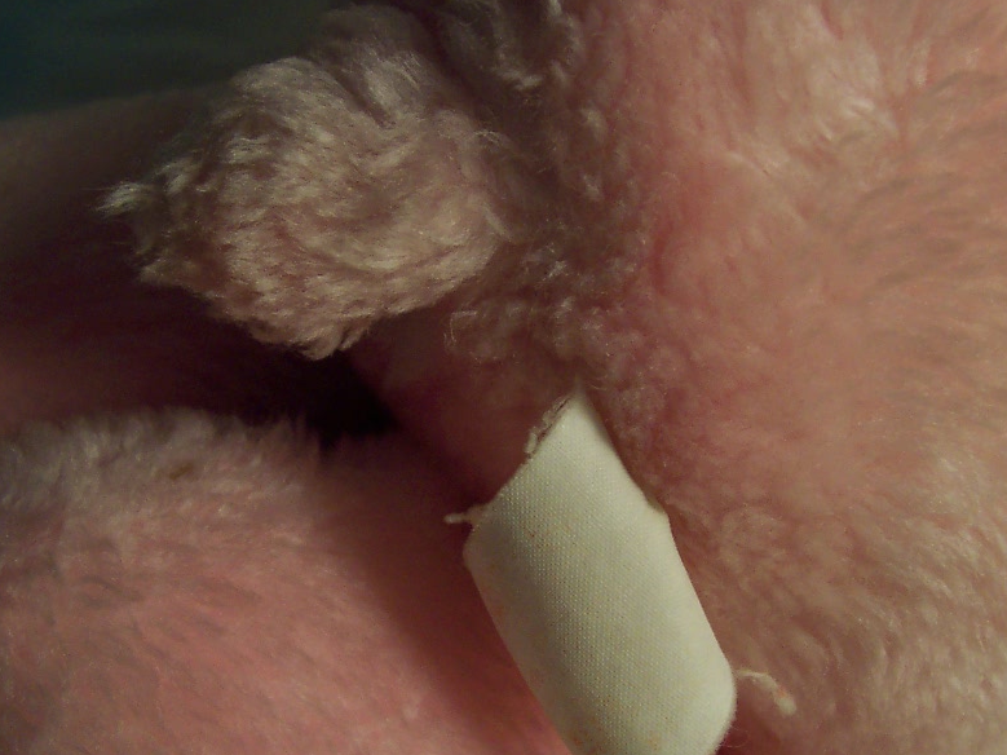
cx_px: 596
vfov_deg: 25.6
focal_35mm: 57
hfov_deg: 33.7
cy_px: 433
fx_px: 1658
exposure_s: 1/350
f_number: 2.8
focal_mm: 5.6
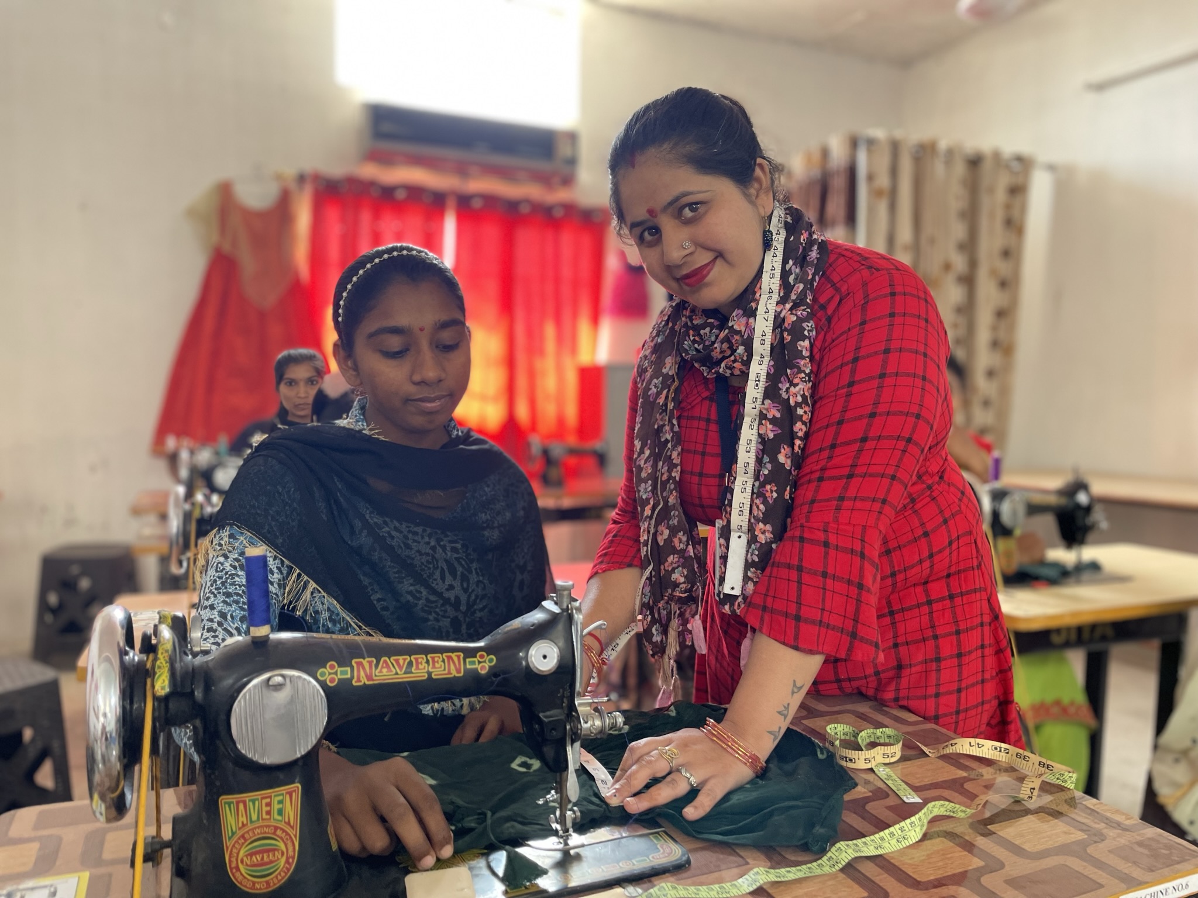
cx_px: 599
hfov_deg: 67.3
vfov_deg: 53.1
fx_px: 900
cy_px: 449
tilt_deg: -2.1
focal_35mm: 26
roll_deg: -0.8
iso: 160
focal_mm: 4.2
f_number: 1.6
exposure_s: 1/50
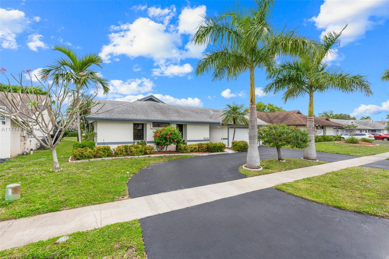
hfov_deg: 96.7
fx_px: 173
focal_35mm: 16
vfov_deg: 73.7
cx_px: 194
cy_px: 130
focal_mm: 16
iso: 200
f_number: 11
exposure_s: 1/30
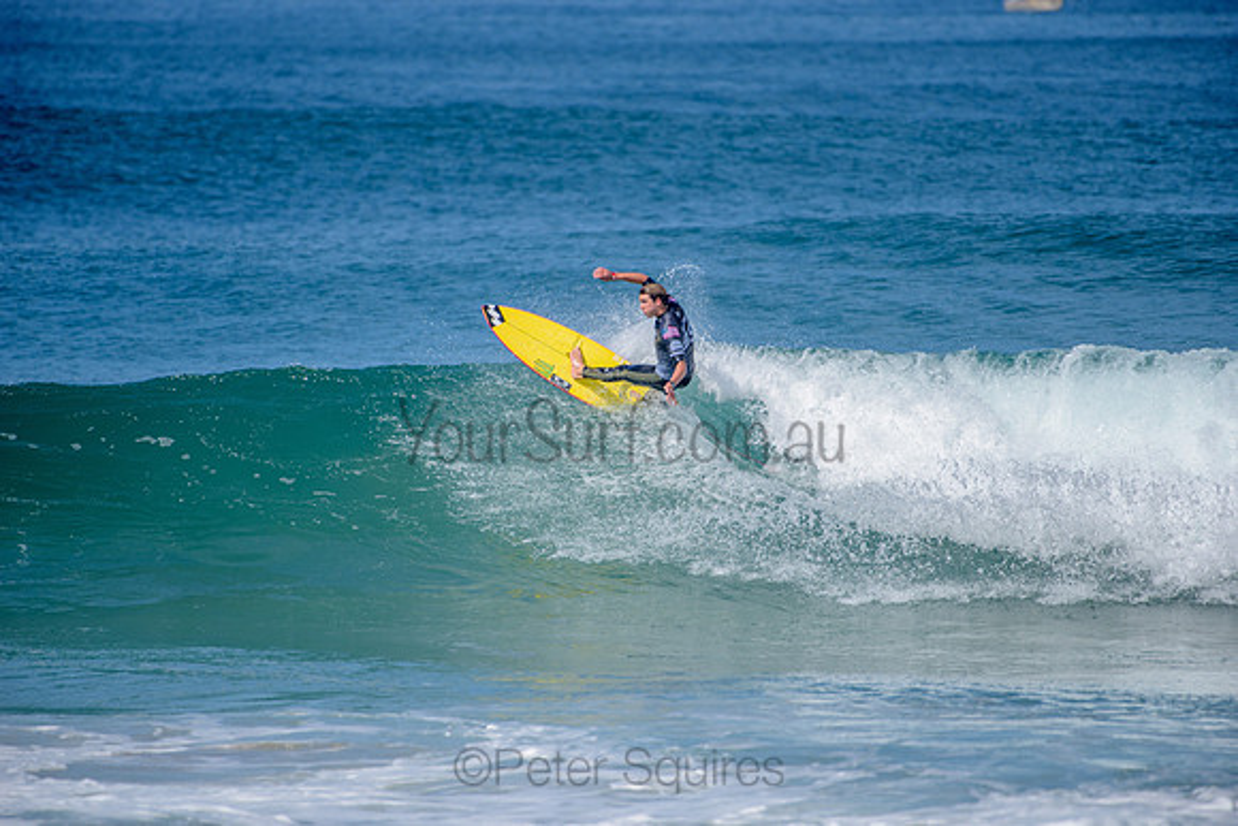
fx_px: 17198
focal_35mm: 500
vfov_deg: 2.8
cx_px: 619
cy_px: 413
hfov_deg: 4.1
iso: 160
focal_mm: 500
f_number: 5.6
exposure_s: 1/2000
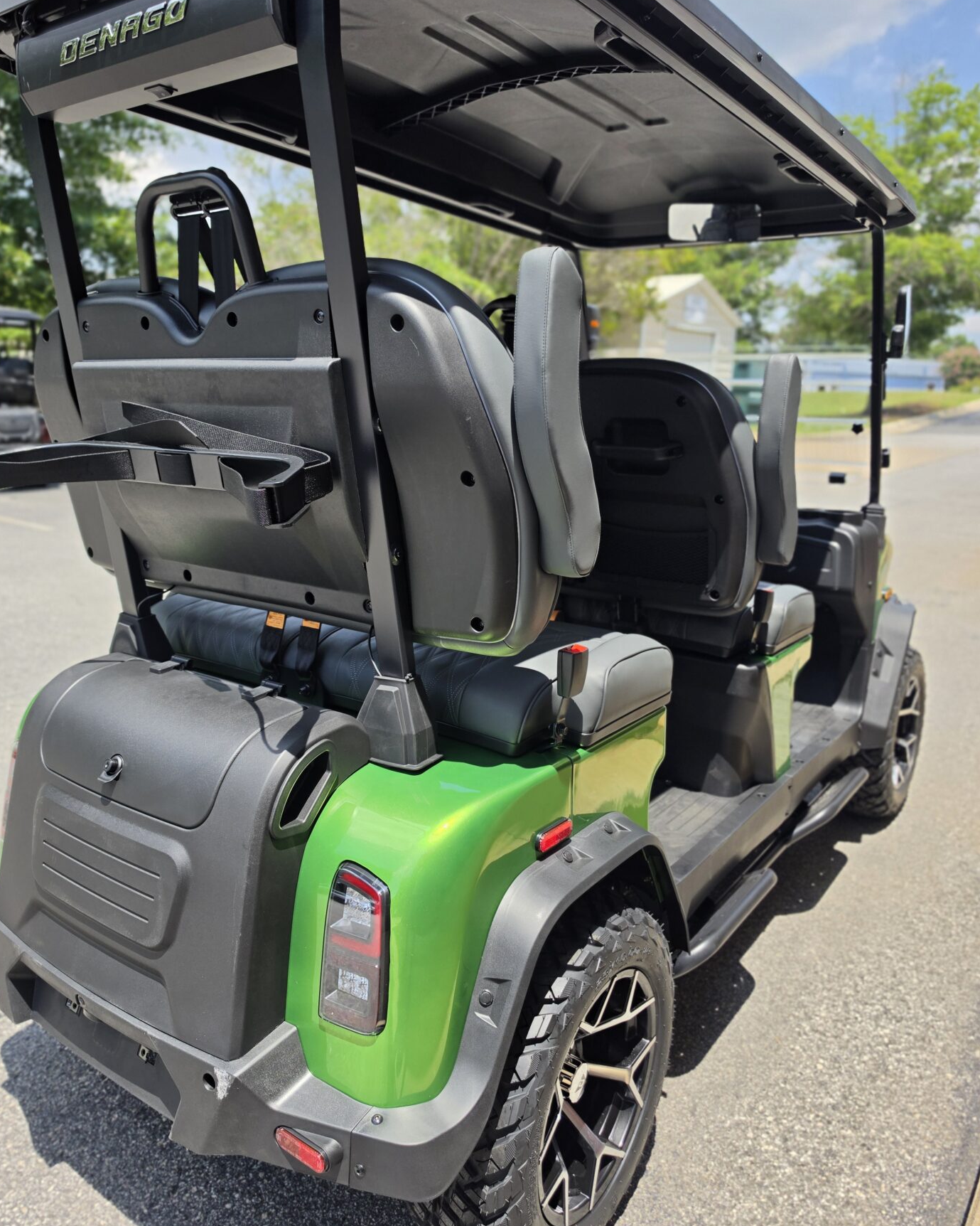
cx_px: 492
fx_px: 906
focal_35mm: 25
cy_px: 547
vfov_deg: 67.9
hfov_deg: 56.8
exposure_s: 1/4887
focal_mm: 6.5
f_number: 1.4
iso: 64
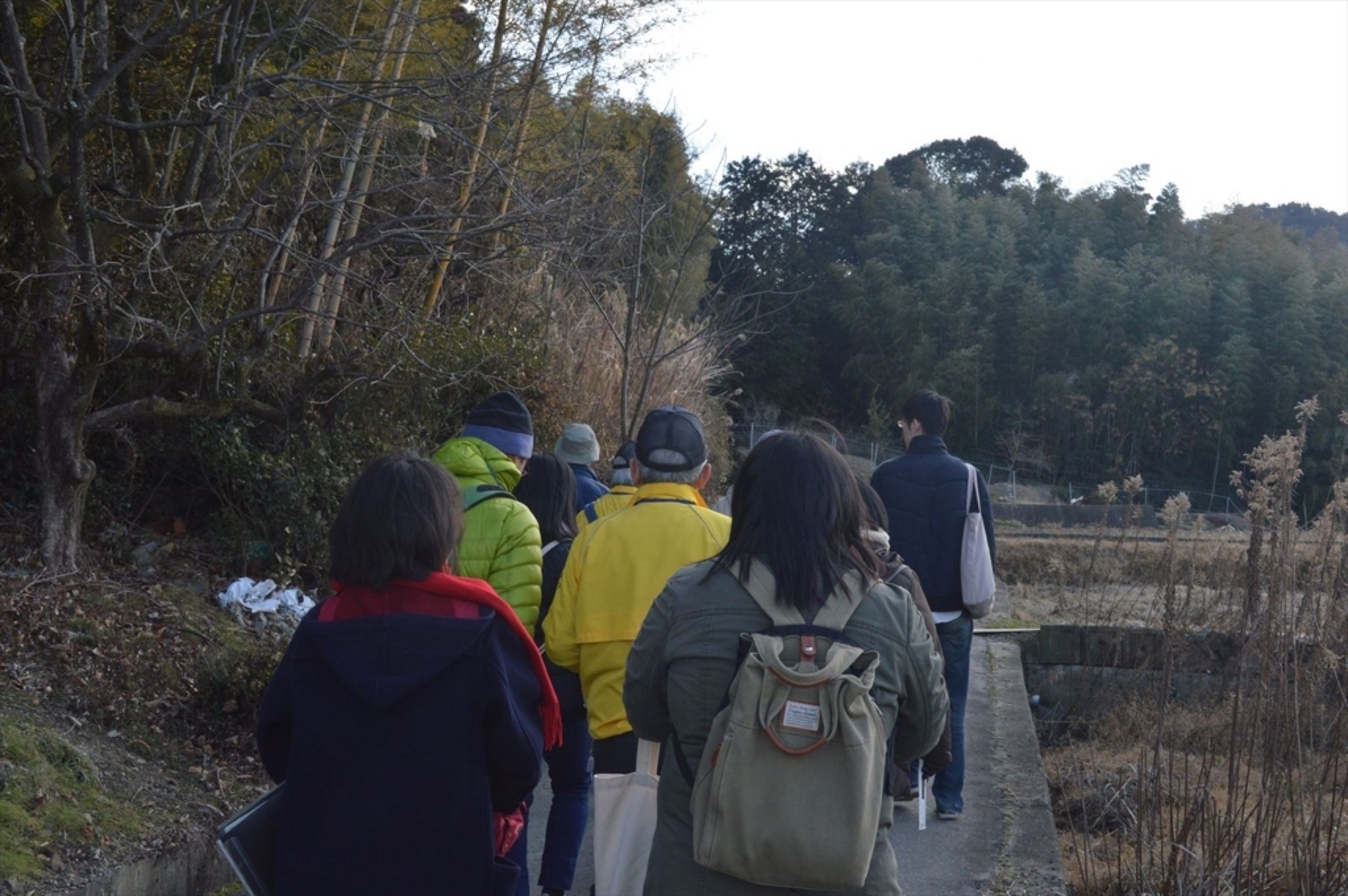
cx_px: 674
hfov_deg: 43.6
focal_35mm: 45
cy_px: 448
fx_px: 1684
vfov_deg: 29.8
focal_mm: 30
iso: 400
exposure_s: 1/320
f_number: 9
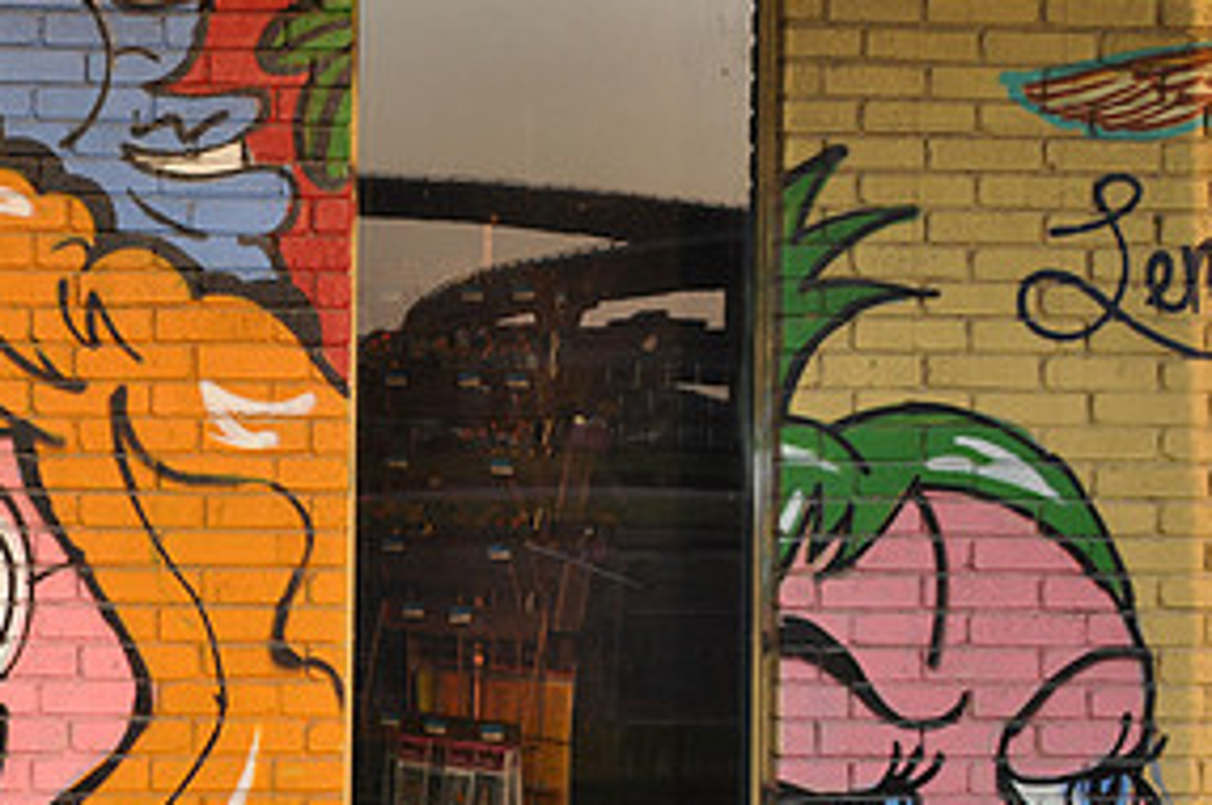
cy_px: 396
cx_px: 195
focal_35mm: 67
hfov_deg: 29.2
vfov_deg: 20.3
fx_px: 2253
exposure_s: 1/80
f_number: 9
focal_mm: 22
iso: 200
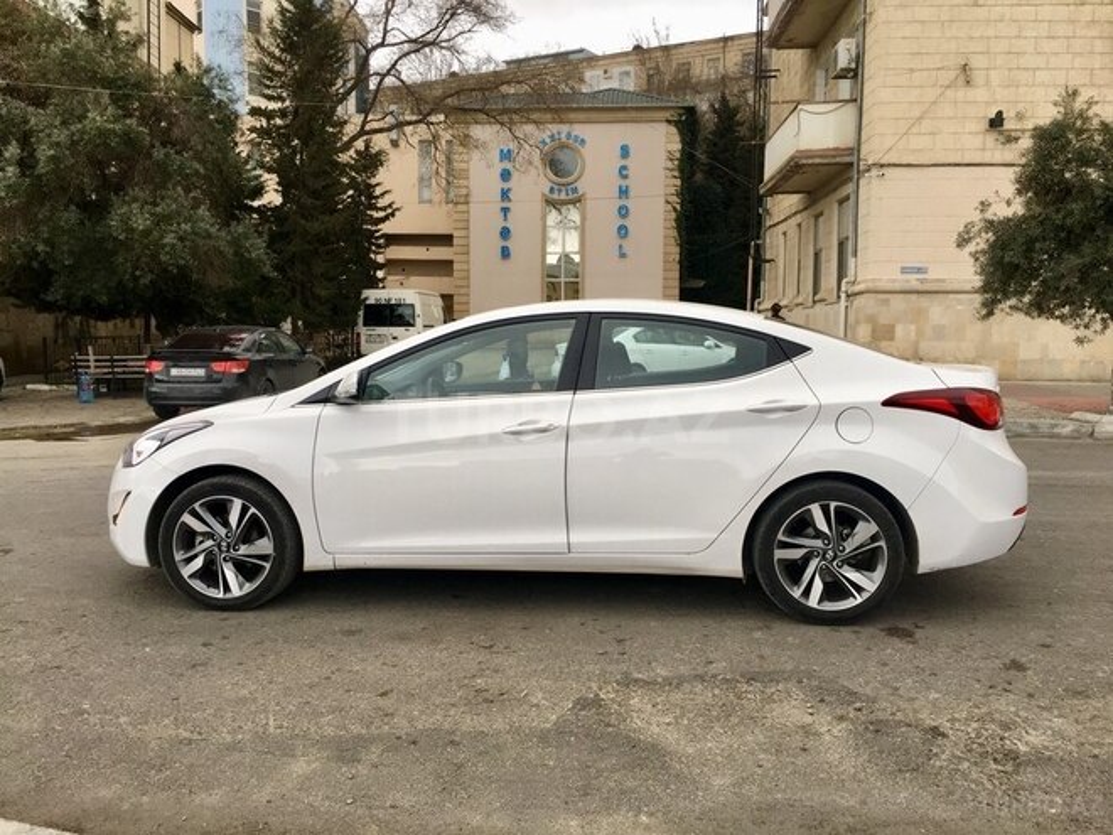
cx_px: 556
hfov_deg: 61.7
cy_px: 418
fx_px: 932
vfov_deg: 48.2
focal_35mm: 29
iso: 40
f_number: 2.2
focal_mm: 4.15
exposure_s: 1/100
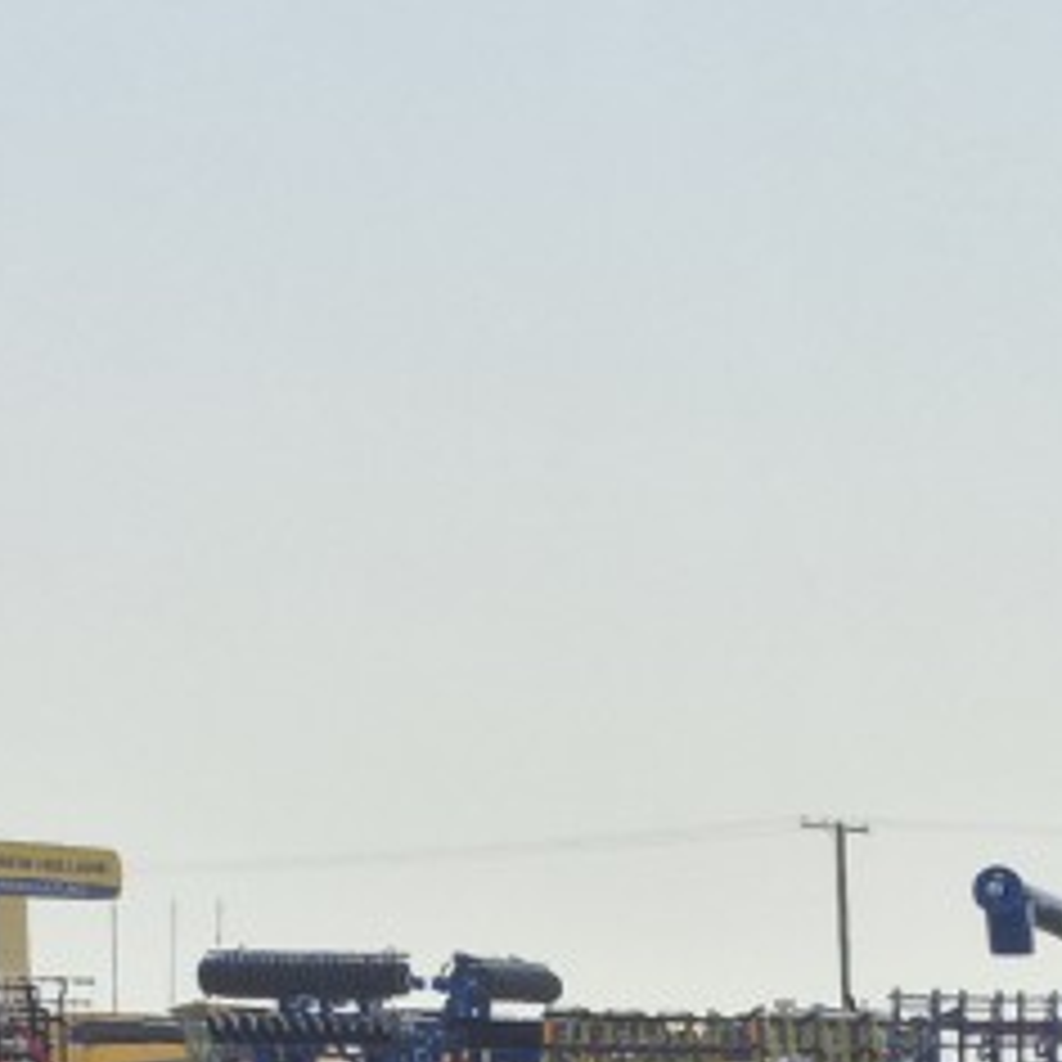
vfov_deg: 13.5
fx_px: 4304
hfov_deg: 11.1
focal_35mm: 124
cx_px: 2776
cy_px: 1436
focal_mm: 5.4
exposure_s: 1/3152
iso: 25
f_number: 1.8
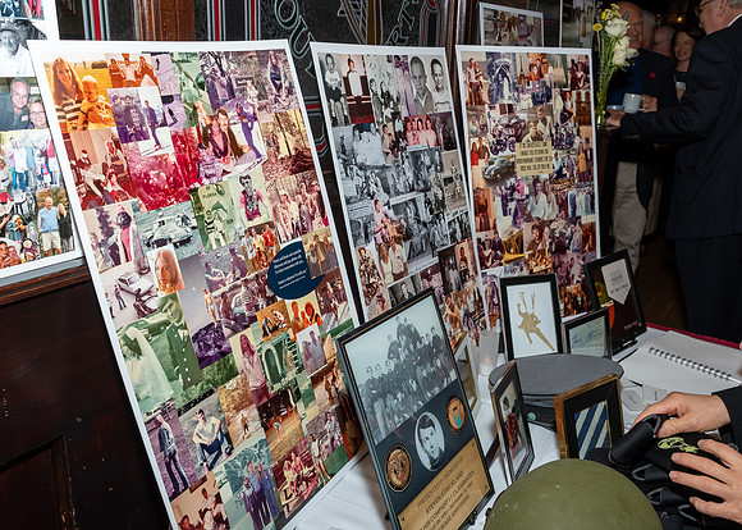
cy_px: 231
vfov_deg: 45.1
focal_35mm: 30
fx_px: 636
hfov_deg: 60.4
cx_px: 340
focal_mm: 17
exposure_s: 1/250
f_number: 8
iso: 400
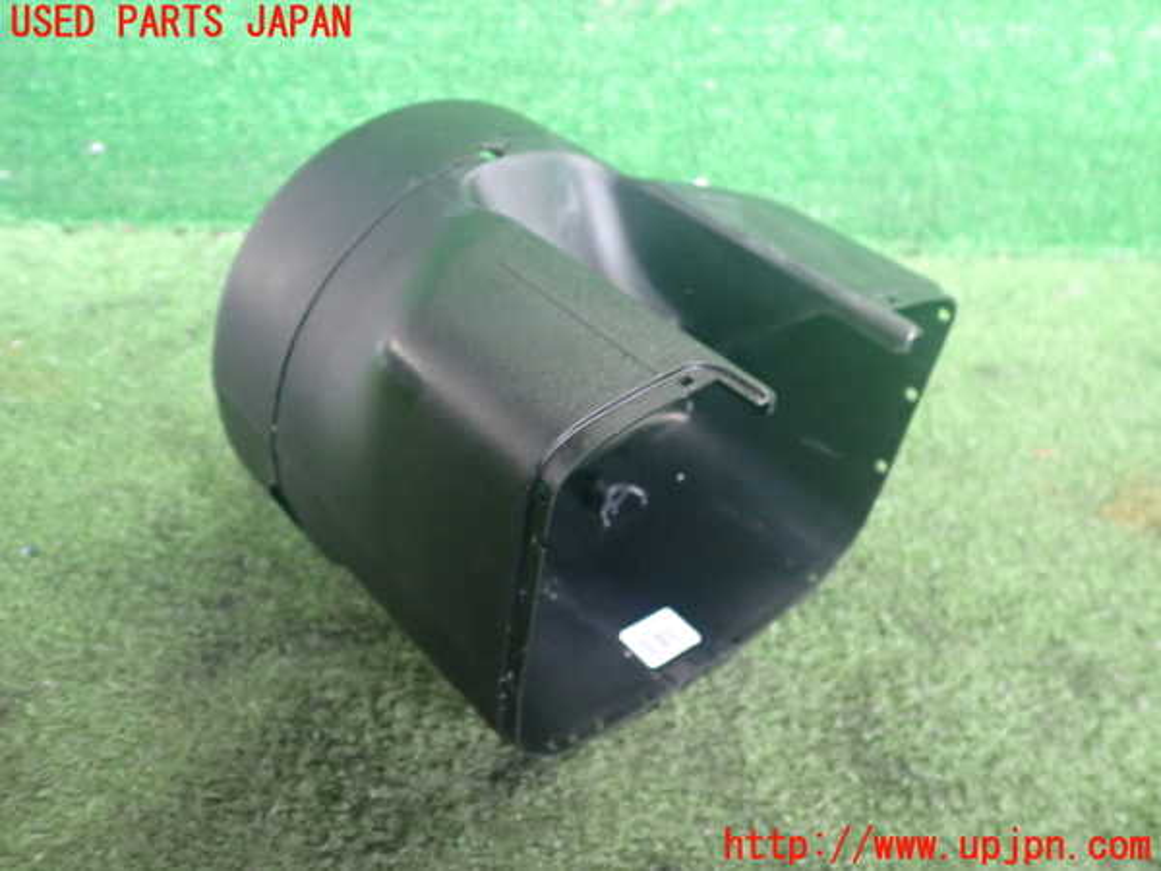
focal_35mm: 30
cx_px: 580
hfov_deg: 60.0
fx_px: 1006
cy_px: 436
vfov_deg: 46.8
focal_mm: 5.4
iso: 640
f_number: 2.3
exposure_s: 1/30
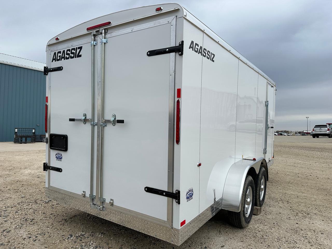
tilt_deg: +2.6
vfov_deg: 56.8
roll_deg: -0.6
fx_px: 230
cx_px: 166
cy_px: 124
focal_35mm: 24
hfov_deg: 71.6
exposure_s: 1/2809
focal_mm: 6.86
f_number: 1.78
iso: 80
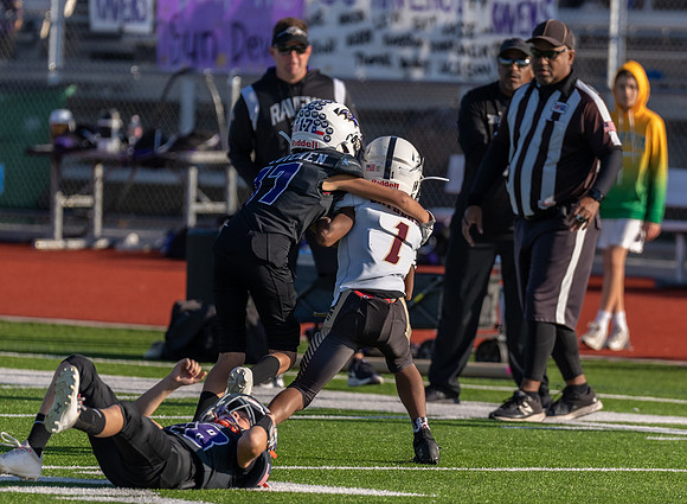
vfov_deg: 3.1
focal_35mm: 469
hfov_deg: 4.3
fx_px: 9240
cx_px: 429
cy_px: 275
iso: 160
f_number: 2.8
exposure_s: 1/3200
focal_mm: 200
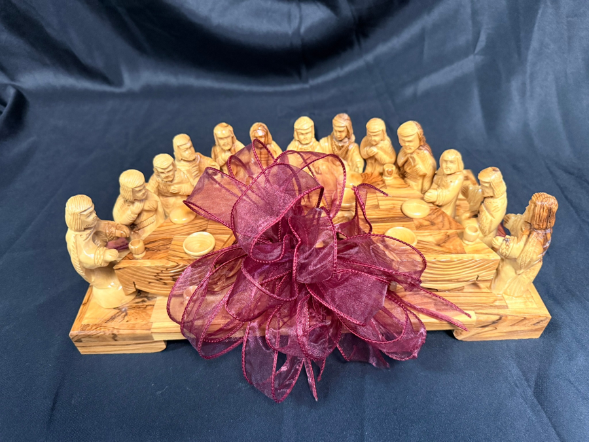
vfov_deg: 56.8
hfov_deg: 71.6
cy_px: 221
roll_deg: +3.4
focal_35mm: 24
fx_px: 408
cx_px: 294
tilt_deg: -41.2
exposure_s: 1/60
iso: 800
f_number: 1.78
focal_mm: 6.76
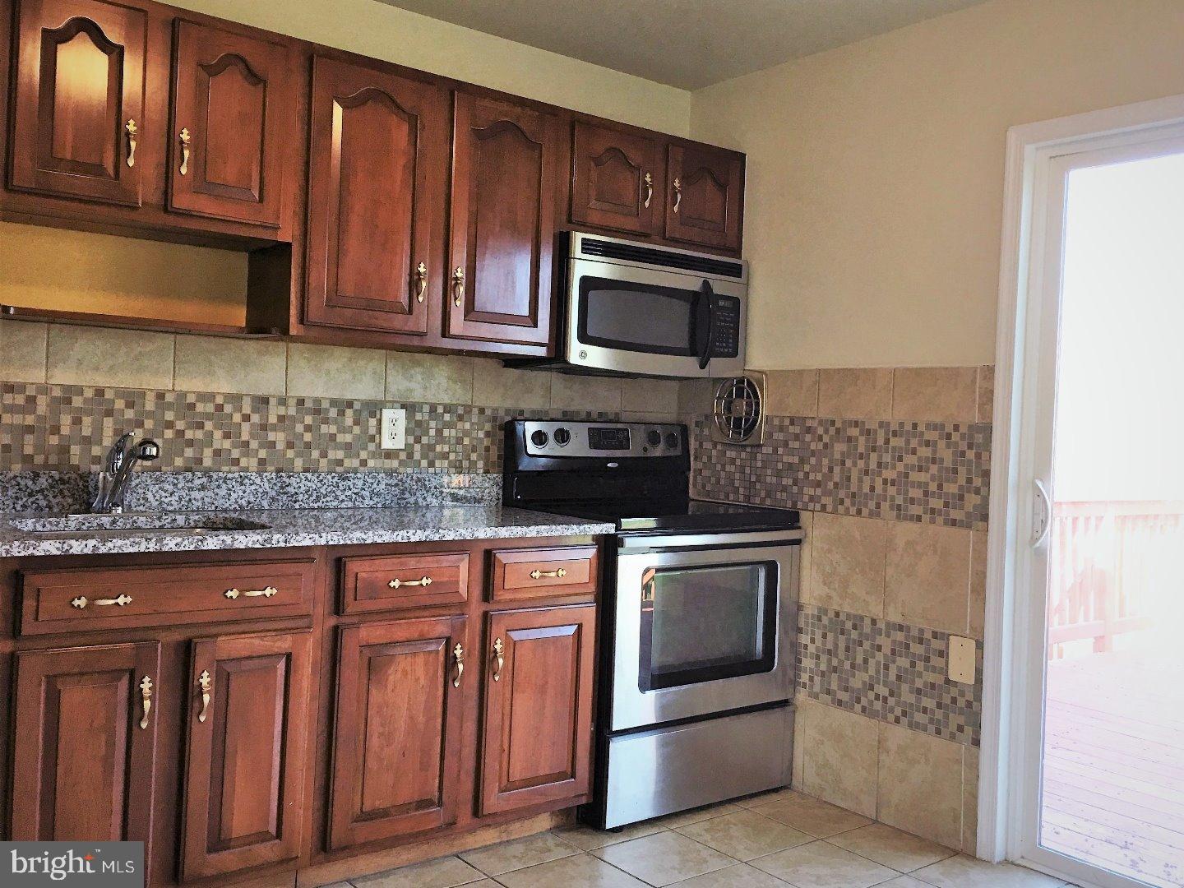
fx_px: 992
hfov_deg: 61.7
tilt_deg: +0.3
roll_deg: -3.0
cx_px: 592
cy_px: 444
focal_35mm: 29
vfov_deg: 48.2
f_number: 2.2
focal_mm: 4.15
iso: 32
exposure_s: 1/30
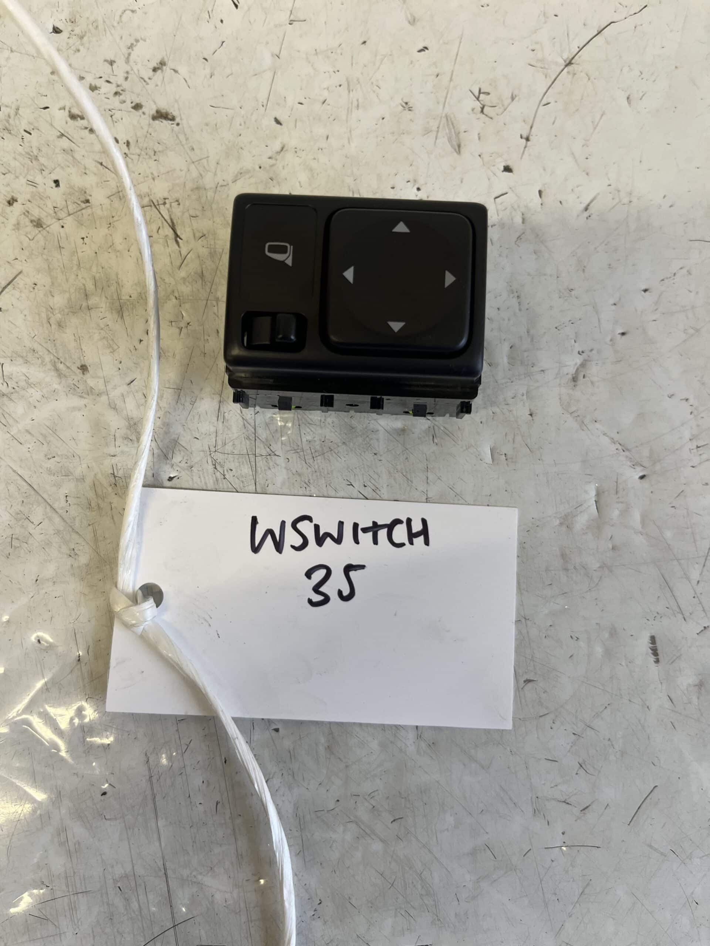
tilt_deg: -81.2
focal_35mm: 26
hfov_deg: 53.1
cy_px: 473
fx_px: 711
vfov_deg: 67.3
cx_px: 355
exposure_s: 1/100
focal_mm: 5.1
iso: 100
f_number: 1.6
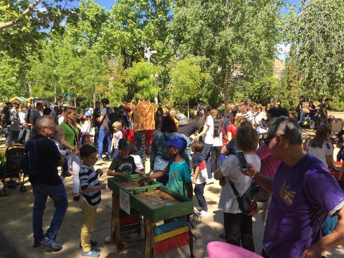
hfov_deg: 61.7
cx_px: 172
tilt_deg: -7.4
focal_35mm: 29
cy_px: 129
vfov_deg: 48.2
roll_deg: +0.1
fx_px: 288
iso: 32
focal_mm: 4.15
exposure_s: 1/706
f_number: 2.2
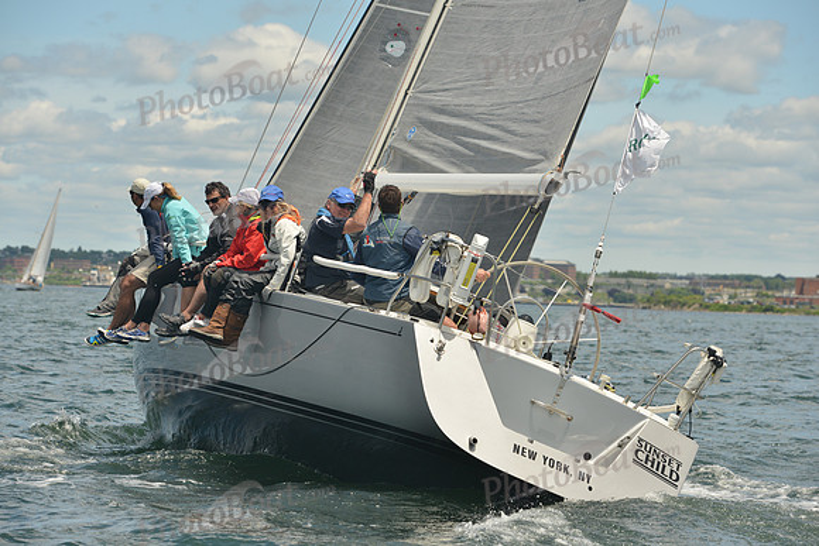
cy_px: 273
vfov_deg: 10.2
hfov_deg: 15.2
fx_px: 3072
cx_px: 410
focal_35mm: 135
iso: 400
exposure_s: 1/800
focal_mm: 135
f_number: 6.3
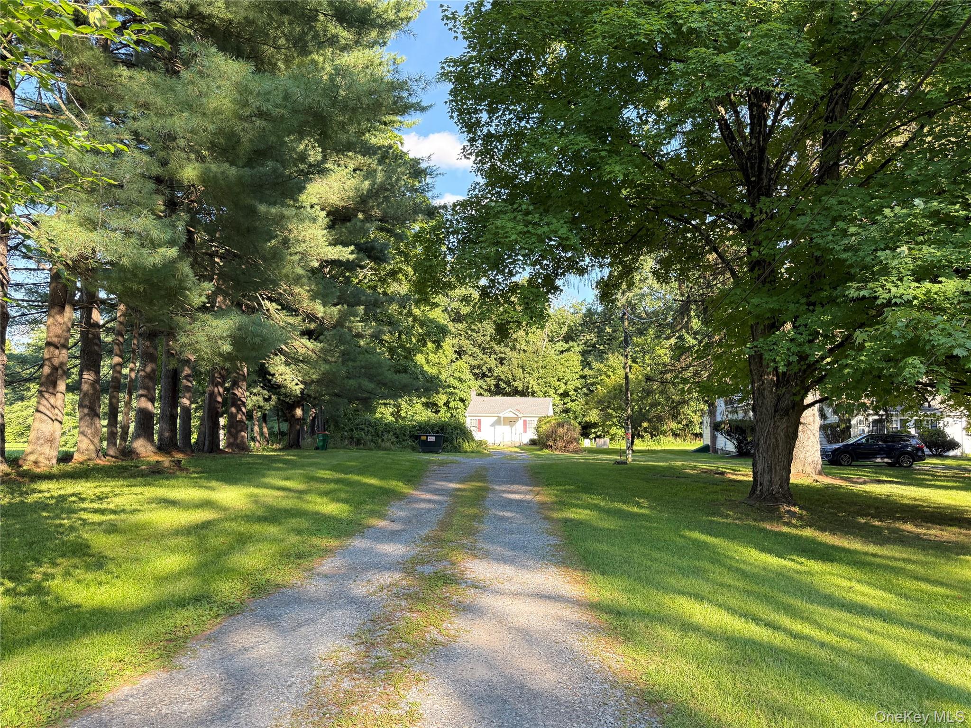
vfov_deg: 56.8
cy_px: 364
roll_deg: -1.1
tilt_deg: +5.0
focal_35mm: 24
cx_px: 486
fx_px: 673
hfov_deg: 71.6
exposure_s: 1/294
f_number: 1.78
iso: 100
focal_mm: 6.76
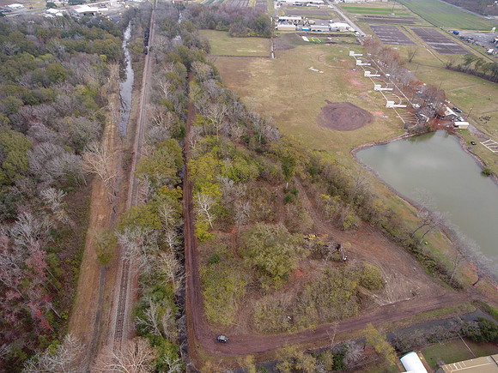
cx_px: 249
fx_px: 288
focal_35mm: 20
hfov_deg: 81.7
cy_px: 186
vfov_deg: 66.0
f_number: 2.8
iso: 100
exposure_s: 1/235
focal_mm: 3.61
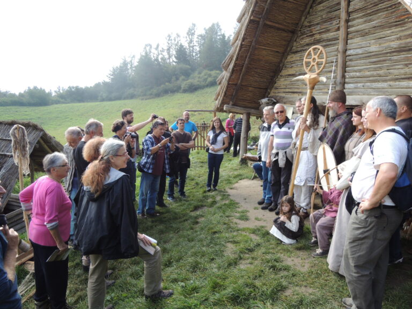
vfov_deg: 56.8
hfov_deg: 71.6
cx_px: 206
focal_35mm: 24
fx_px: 286
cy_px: 154
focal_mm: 4.3
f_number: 2.8
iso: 100
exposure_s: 1/320
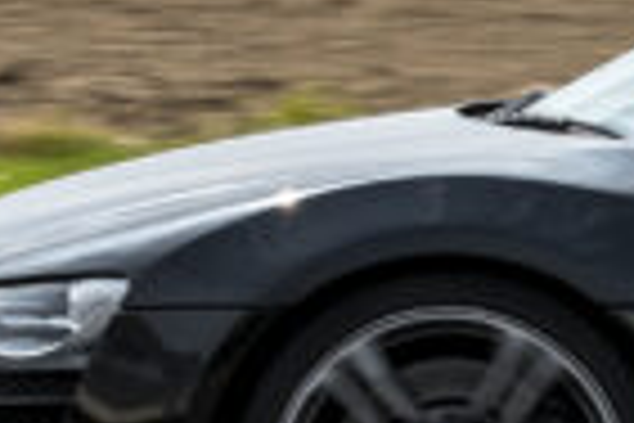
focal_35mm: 510
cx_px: 737
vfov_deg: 2.7
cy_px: 198
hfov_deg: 4.0
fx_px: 8981
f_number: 7.1
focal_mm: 70
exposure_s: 1/250
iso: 100
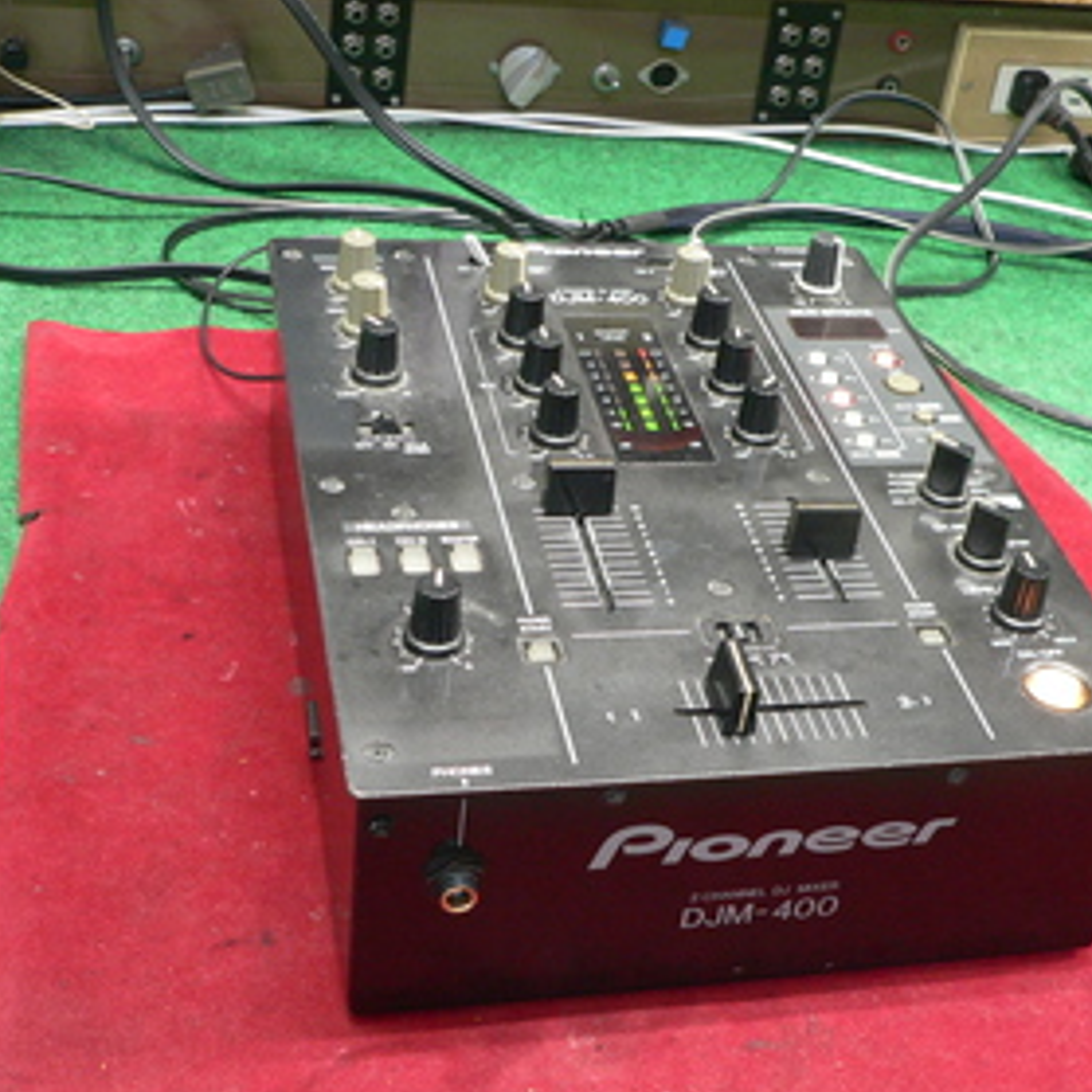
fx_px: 1892
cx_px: 669
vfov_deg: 32.2
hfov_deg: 32.1
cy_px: 546
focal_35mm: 53
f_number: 2.8
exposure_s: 1/6
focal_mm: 7.3
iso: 200
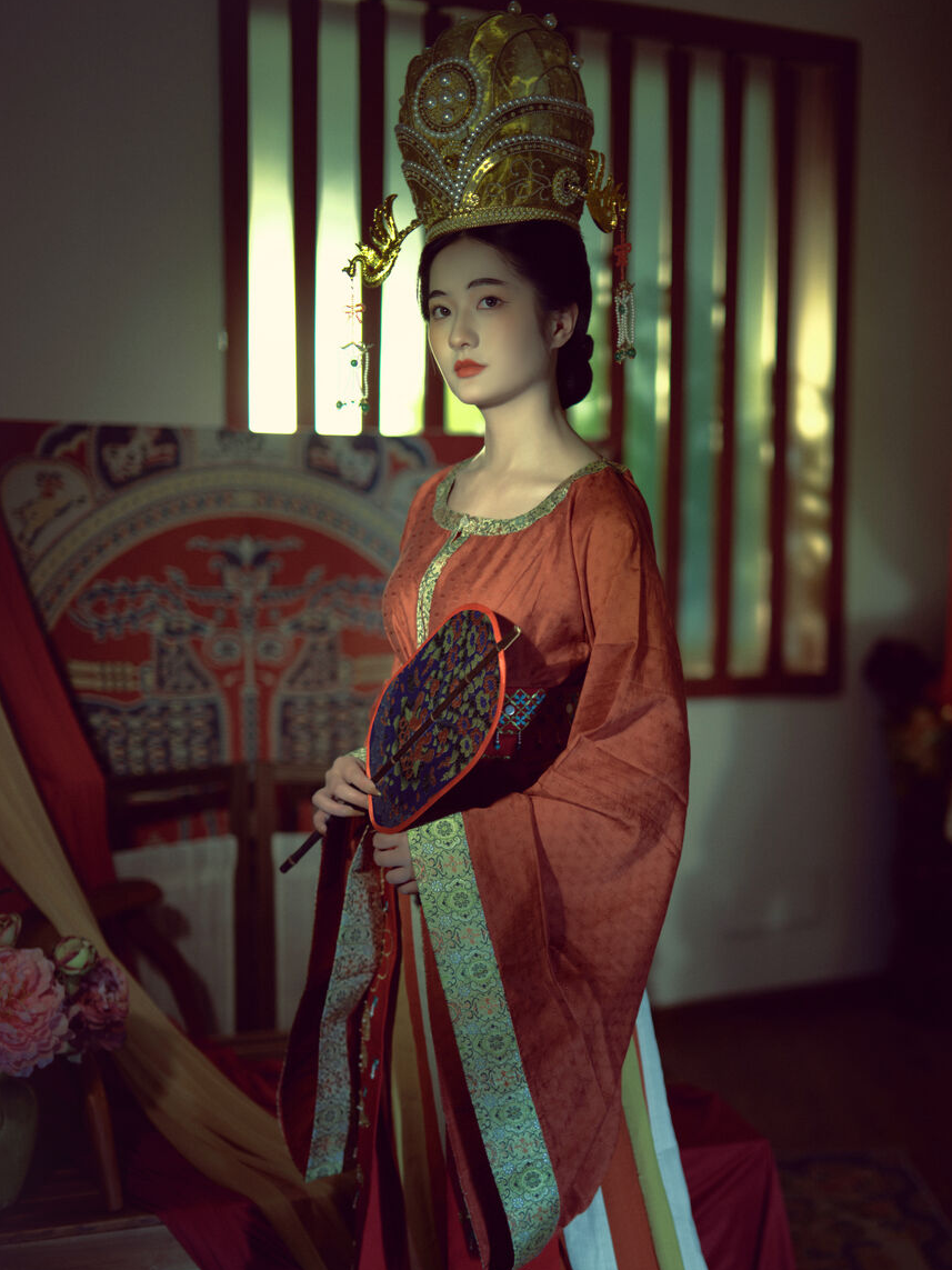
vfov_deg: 34.2
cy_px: 759
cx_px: 657
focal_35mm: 56
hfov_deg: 25.9
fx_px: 2054
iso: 250
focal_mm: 50
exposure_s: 1/320
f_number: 1.4
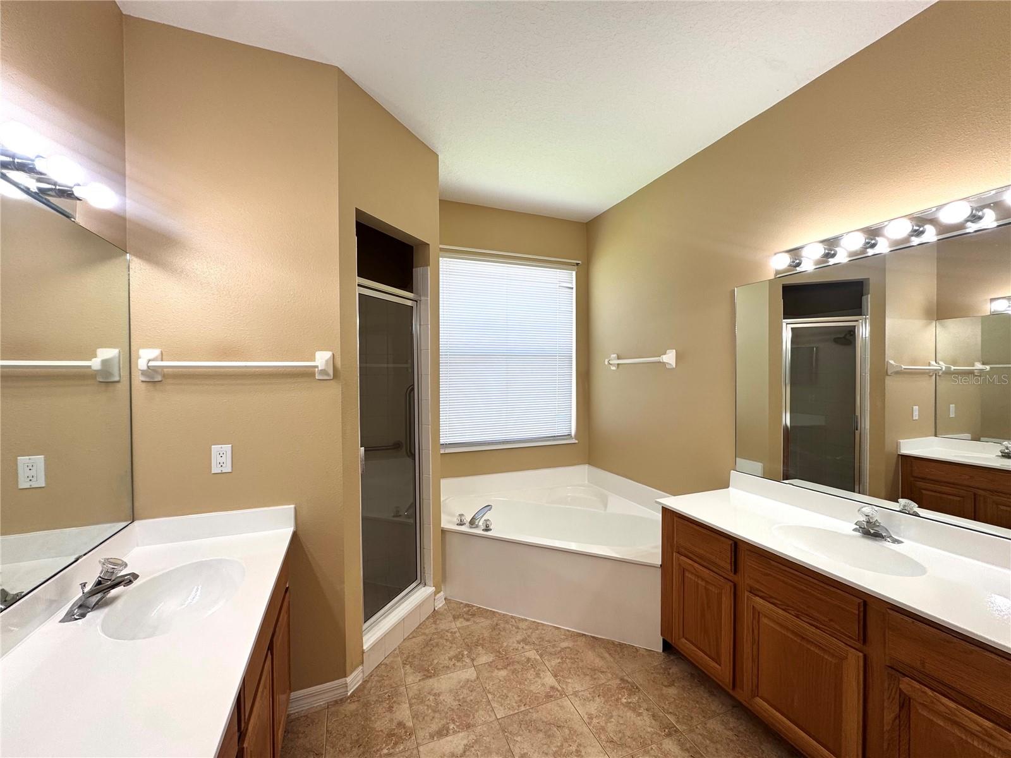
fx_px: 409
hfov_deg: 102.1
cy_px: 379
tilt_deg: -1.3
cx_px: 506
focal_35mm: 14
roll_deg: +0.5
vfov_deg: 85.7
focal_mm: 2.22
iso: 40
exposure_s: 1/135
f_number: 2.2
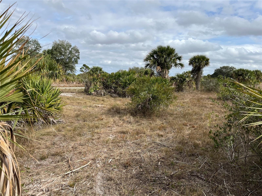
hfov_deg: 67.3
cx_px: 131
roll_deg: -3.0
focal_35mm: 26
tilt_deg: -5.1
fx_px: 197
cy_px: 98
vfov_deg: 53.1
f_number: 1.6
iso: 50
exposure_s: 1/3413
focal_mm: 5.1
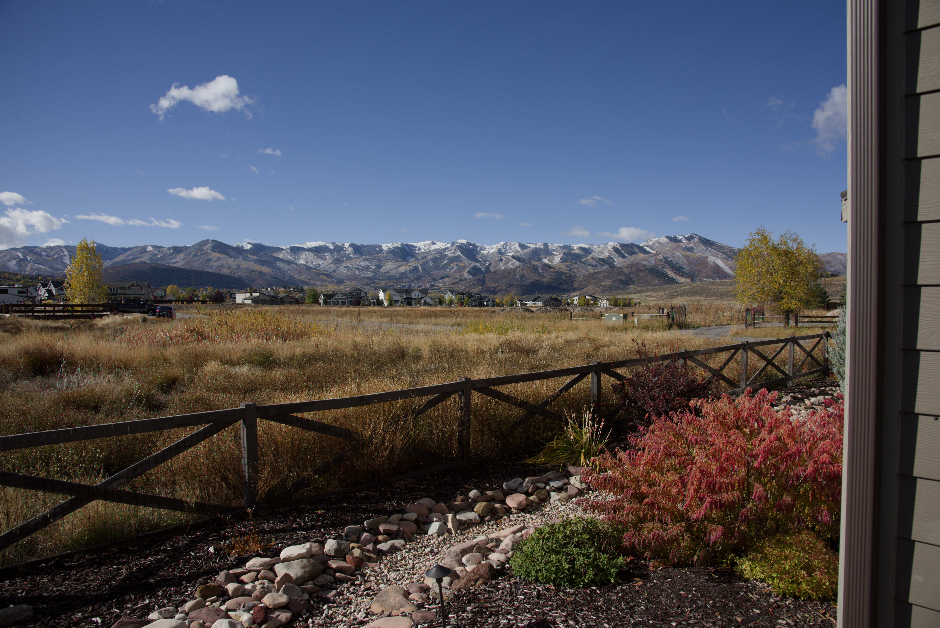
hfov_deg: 73.7
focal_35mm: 24
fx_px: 627
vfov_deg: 53.2
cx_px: 470
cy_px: 314
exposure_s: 1/500
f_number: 10
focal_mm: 24
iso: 200
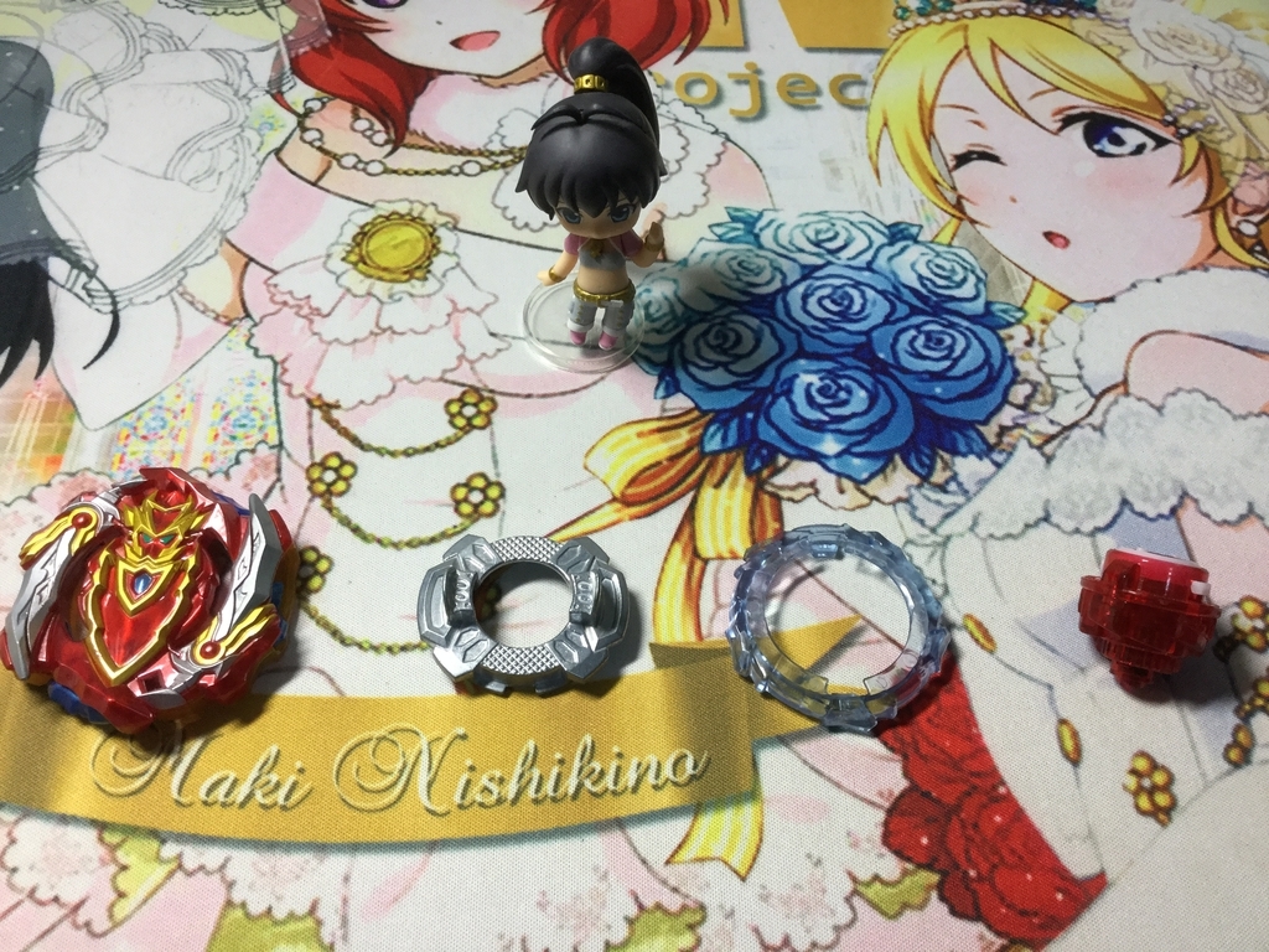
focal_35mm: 31
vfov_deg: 45.4
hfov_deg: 58.4
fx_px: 1136
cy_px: 476
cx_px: 634
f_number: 2.4
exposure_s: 1/30
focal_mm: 3.3
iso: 25
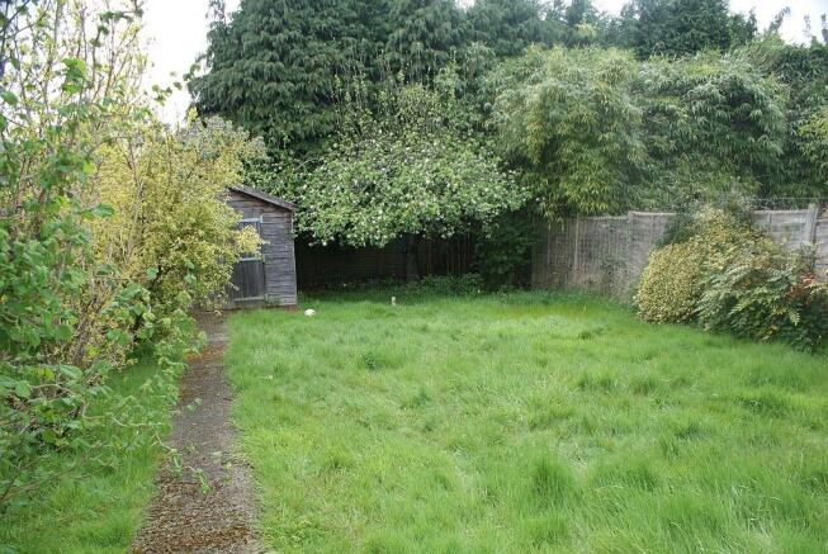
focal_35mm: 27
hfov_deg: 67.3
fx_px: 622
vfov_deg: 48.0
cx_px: 414
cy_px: 277
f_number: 5
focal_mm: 18
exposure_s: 1/160
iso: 100
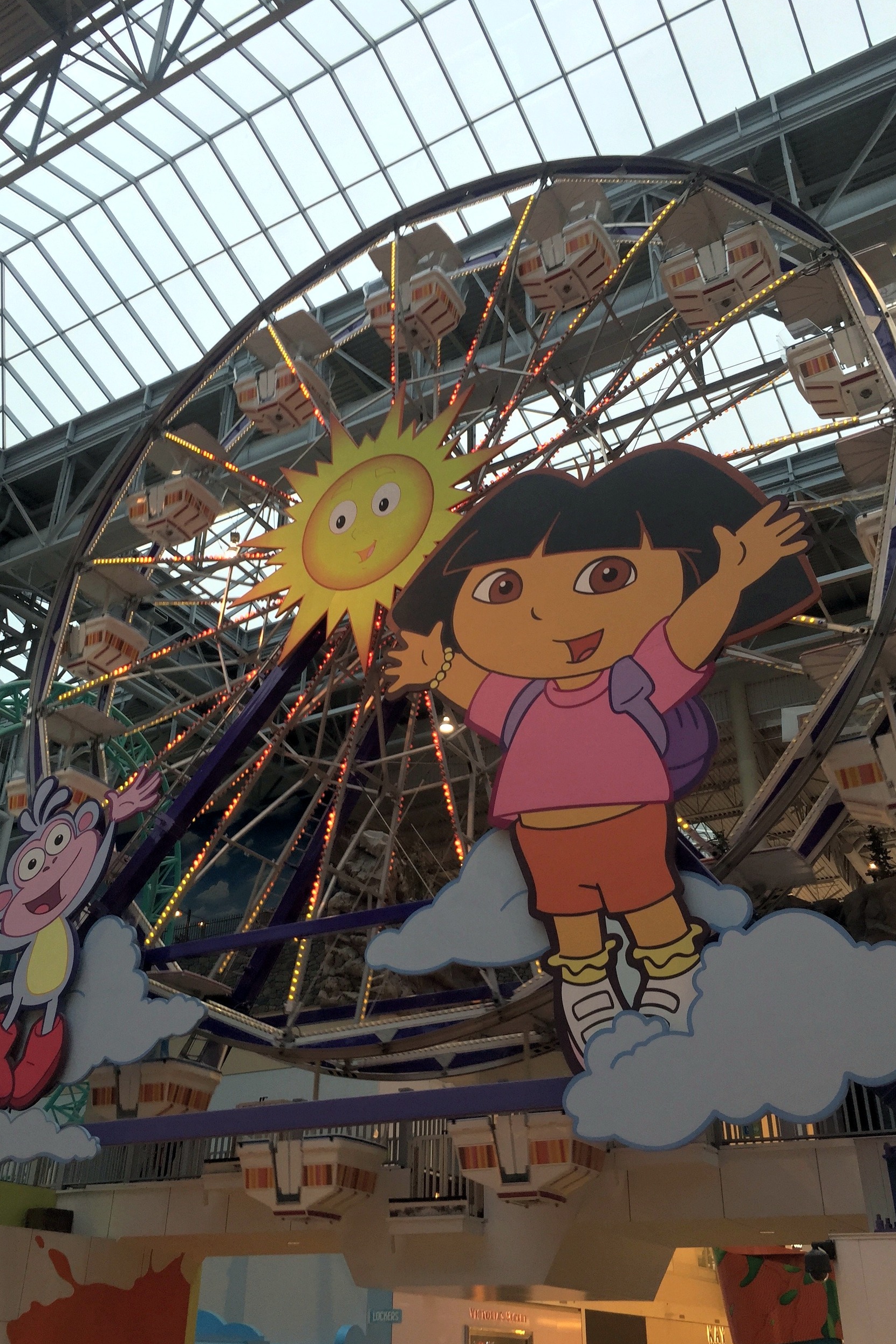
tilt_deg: +31.1
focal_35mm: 31
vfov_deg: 60.3
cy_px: 659
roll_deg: -2.3
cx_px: 414
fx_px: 1157
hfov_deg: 42.3
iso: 32
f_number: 2.2
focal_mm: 4.15
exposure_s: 1/40
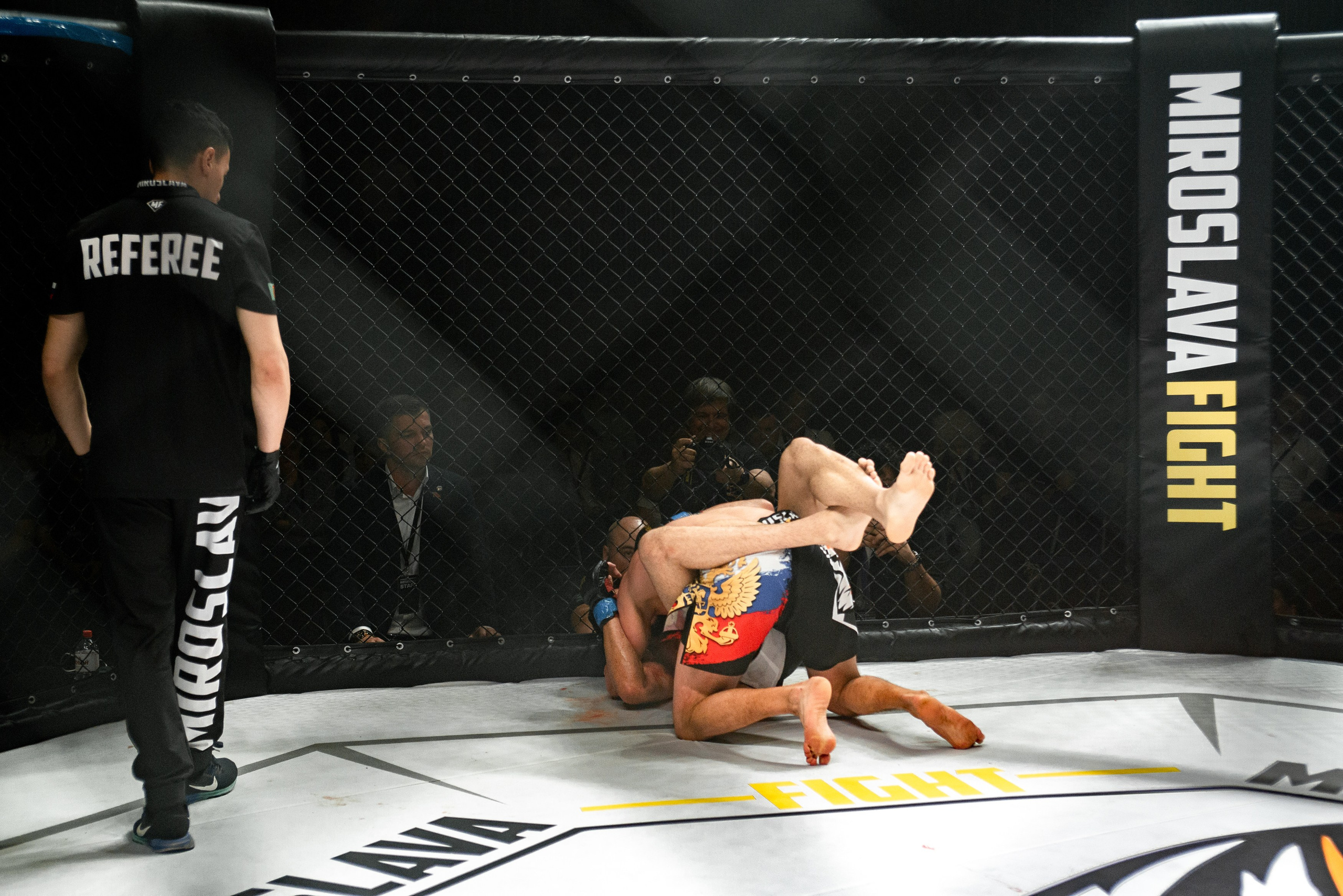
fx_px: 2612
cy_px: 448
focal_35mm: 70
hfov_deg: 28.8
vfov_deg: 19.5
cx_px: 672
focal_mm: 70
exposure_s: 1/800
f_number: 4
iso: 2000
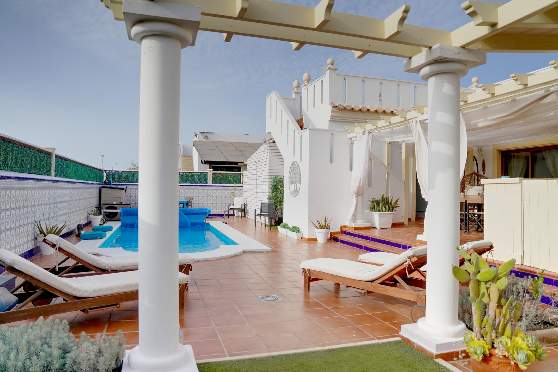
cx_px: 279
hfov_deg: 73.7
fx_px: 372
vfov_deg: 53.1
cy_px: 186
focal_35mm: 24
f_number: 2.8
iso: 400
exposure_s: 1/8000
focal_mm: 24
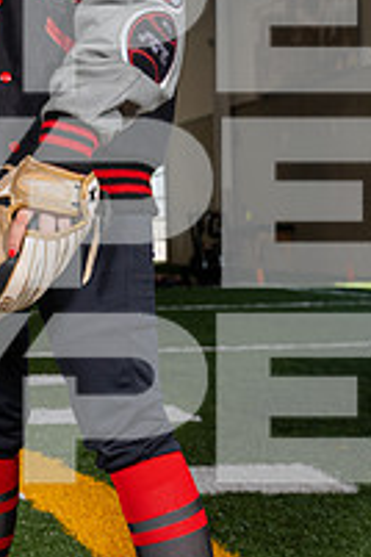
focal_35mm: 92
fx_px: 1422
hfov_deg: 14.6
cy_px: 205
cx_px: -3
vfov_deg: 22.1
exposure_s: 1/200
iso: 200
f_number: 5.6
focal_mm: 41
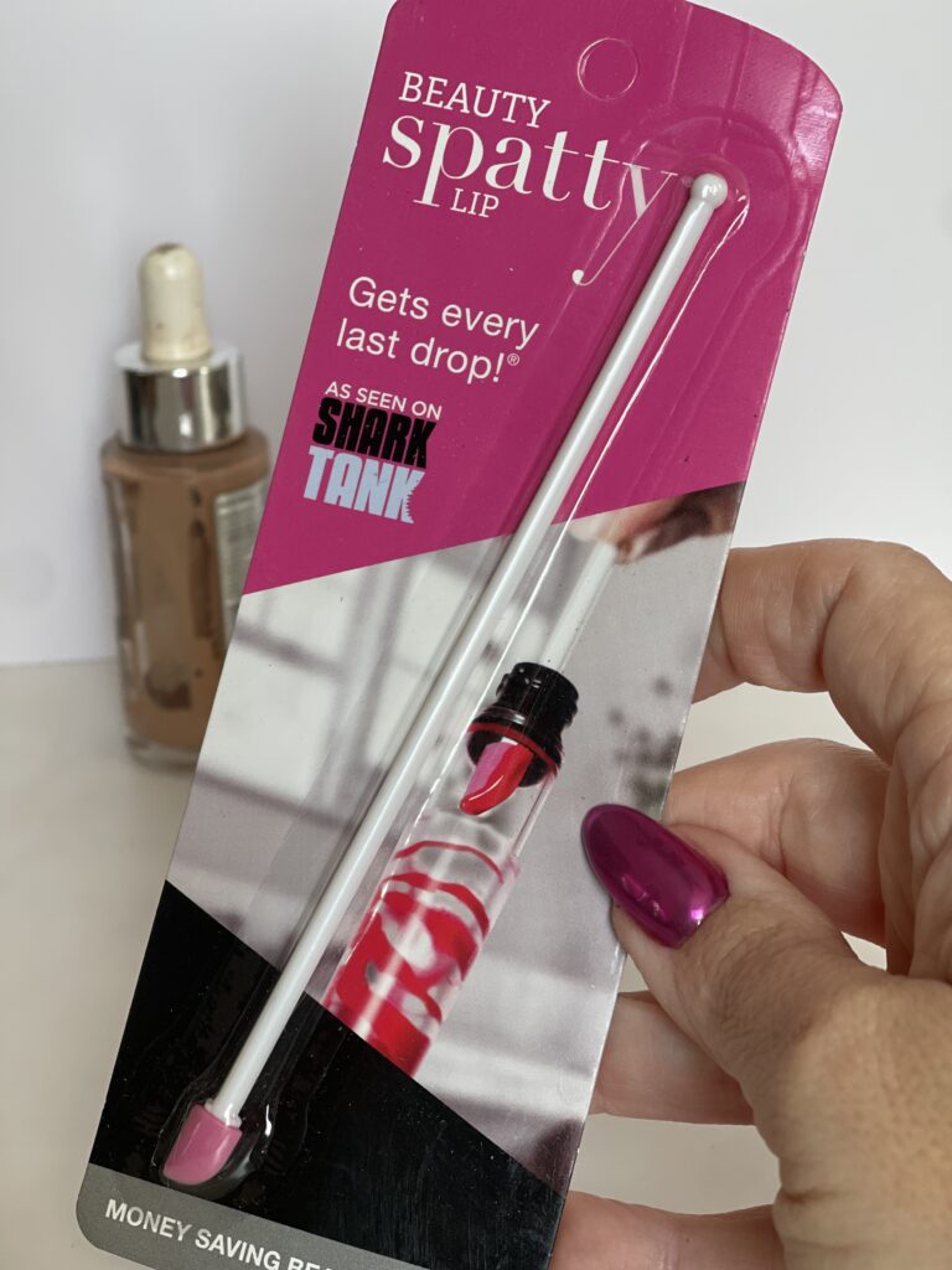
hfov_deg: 22.9
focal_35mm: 64
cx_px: 476
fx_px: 2347
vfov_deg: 30.3
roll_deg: +0.1
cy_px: 635
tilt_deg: -20.0
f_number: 2.2
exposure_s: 1/121
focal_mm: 7.5
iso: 125
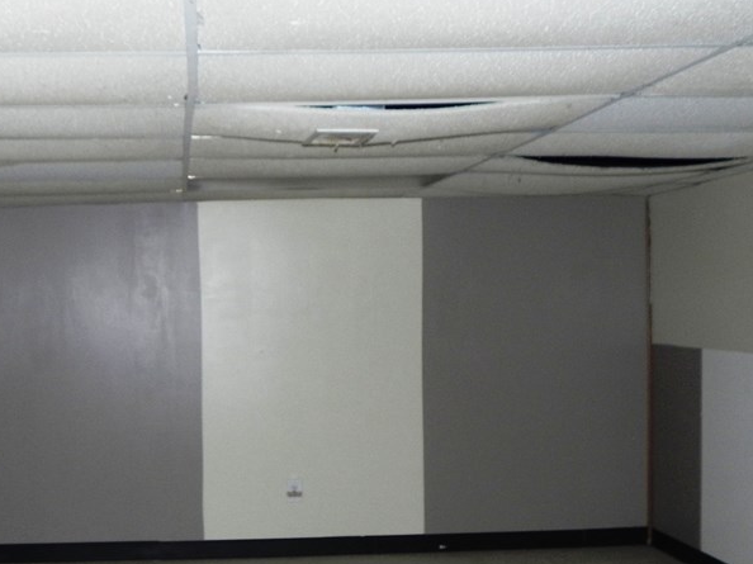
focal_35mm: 50
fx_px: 1087
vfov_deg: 28.9
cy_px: 369
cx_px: 267
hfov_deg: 37.9
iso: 200
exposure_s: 1/30
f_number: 2.8
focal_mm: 5.2
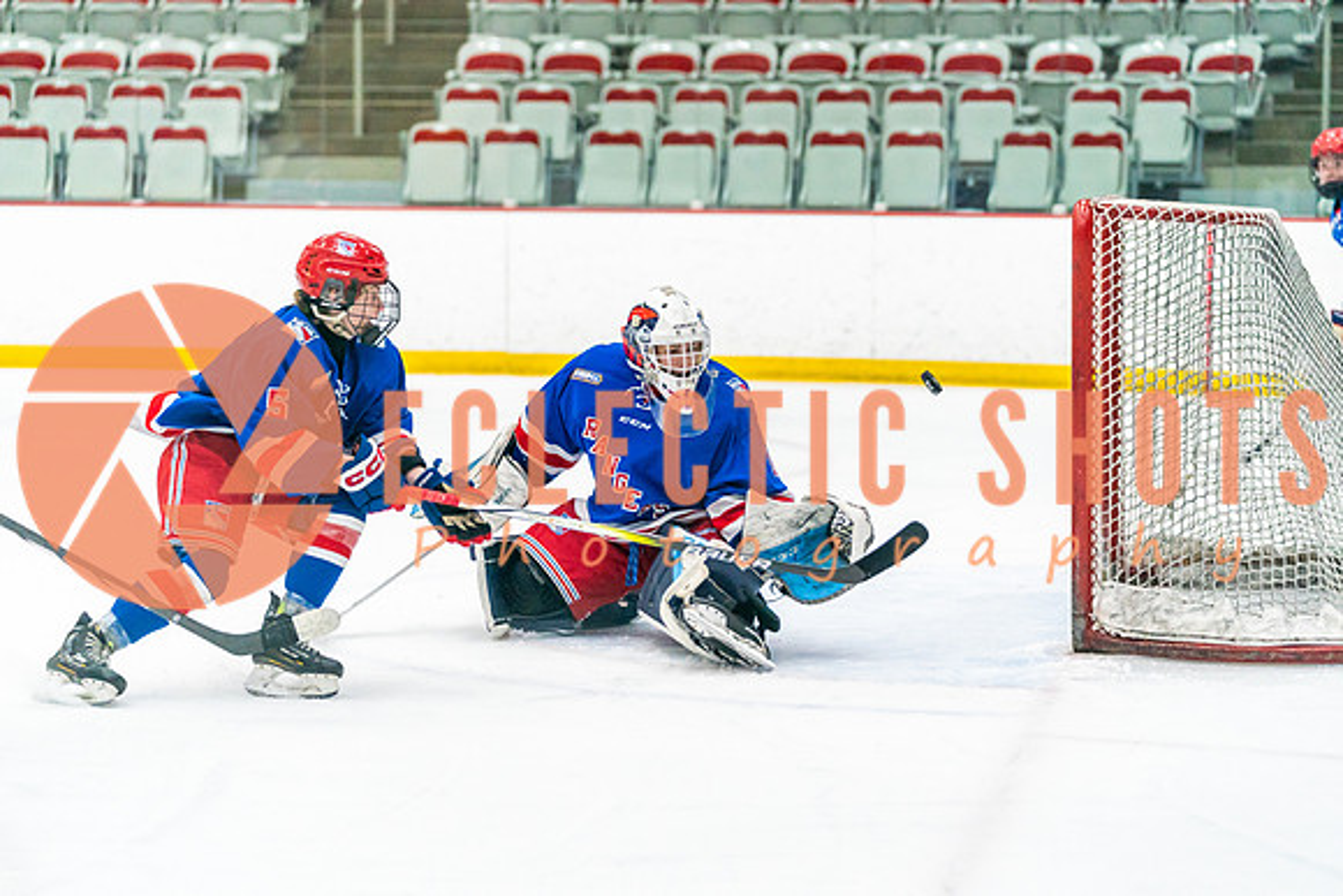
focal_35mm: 118
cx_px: 717
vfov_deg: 11.6
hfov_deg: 17.3
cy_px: 448
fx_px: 4417
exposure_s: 1/1000
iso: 3200
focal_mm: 108
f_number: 2.8
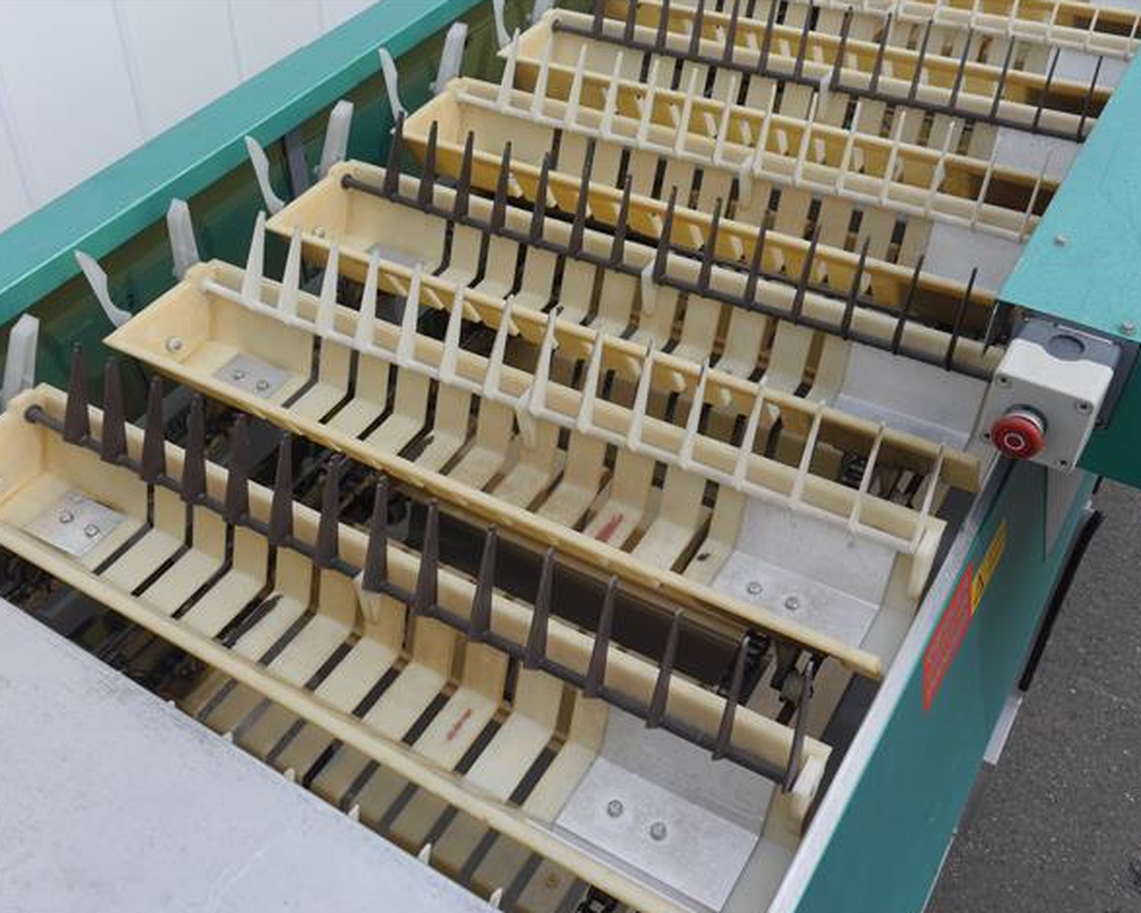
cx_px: 578
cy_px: 460
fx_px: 1149
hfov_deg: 52.8
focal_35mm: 34
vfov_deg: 43.4
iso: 160
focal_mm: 16
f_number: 8
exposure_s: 1/400
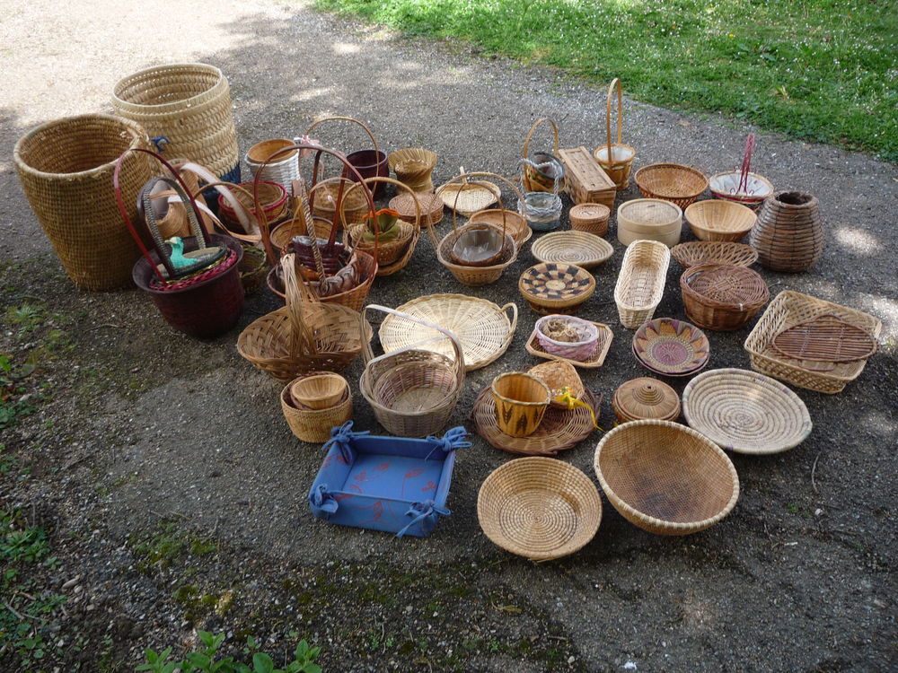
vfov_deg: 46.8
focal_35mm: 30
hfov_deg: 60.0
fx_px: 778
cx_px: 449
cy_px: 336
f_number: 4
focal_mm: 5.2
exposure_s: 1/125
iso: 100
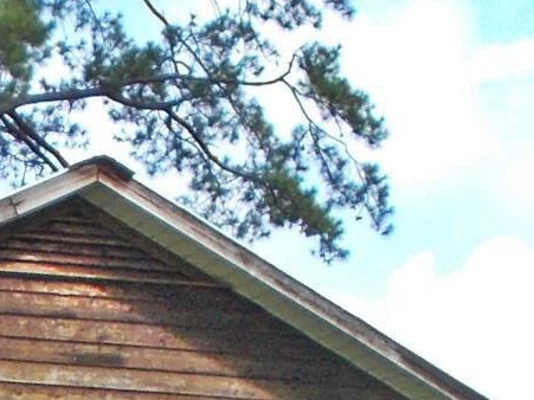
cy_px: 639
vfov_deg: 8.4
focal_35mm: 173
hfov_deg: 11.0
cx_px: -282
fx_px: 2668
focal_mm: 4.6
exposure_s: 1/400
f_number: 3.2
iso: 80
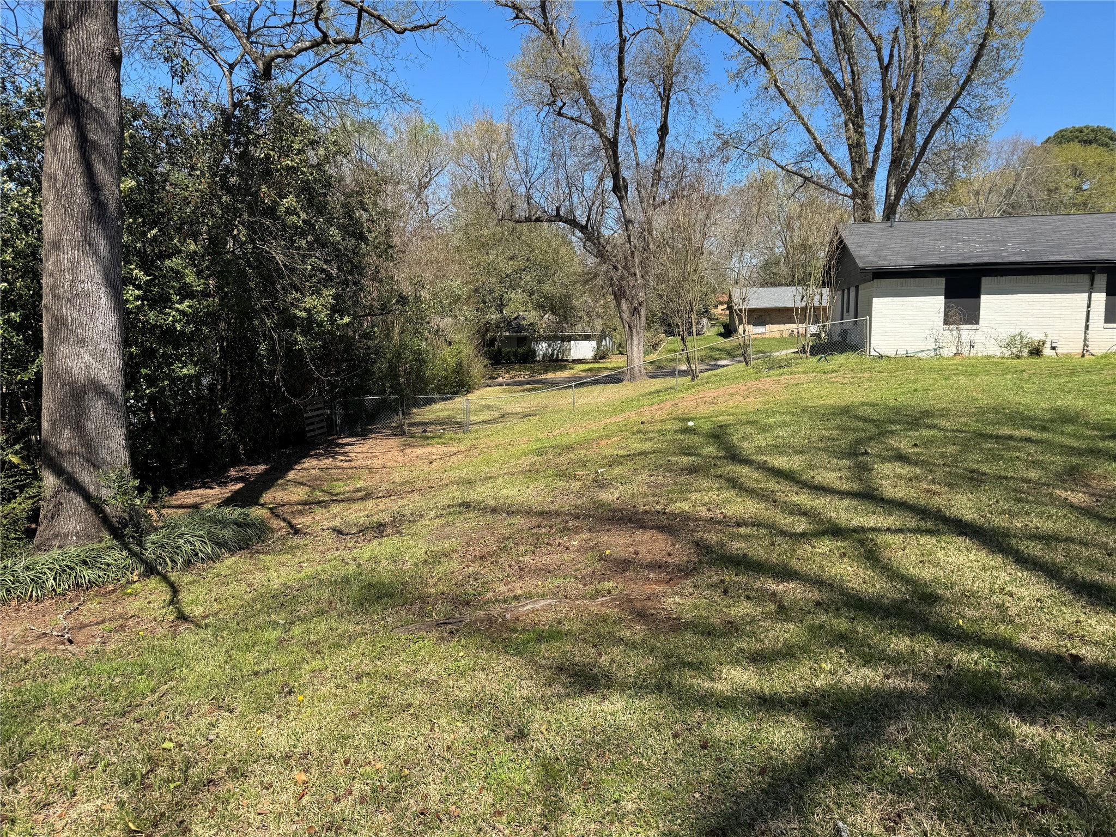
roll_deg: +0.2
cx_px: 558
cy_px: 418
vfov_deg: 56.8
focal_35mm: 24
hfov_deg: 71.6
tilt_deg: -7.0
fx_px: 774
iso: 80
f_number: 1.78
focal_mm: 6.76
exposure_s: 1/2959
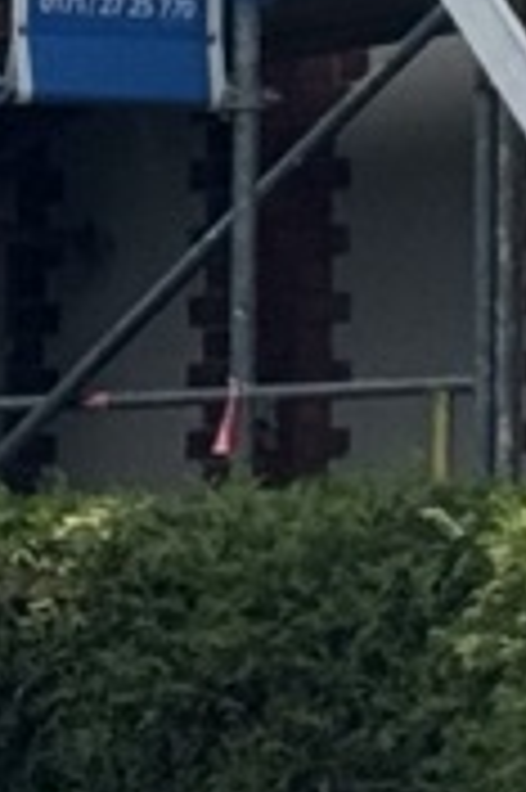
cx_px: 1502
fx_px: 9969
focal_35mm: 454
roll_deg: +0.4
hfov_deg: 3.0
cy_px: -837
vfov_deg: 4.5
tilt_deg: +8.3
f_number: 1.78
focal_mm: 6.76
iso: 64
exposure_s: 1/7092
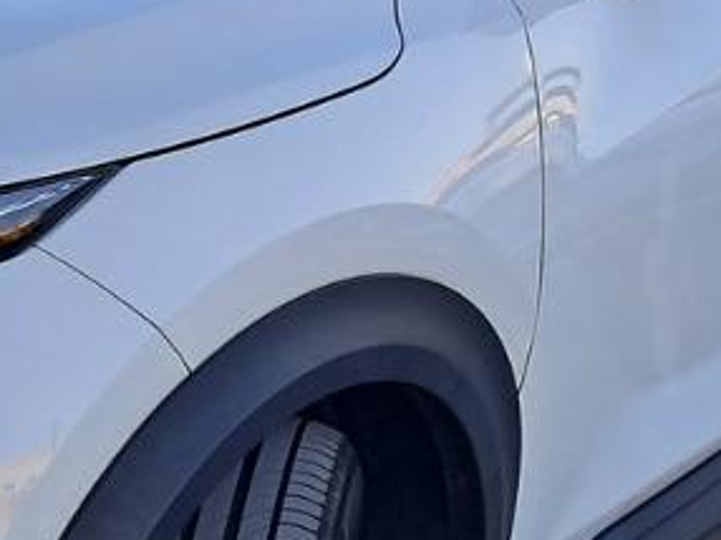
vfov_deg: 12.2
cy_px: 225
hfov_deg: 15.8
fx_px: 2518
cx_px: -106
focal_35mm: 121
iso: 50
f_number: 1.8
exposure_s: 1/309
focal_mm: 4
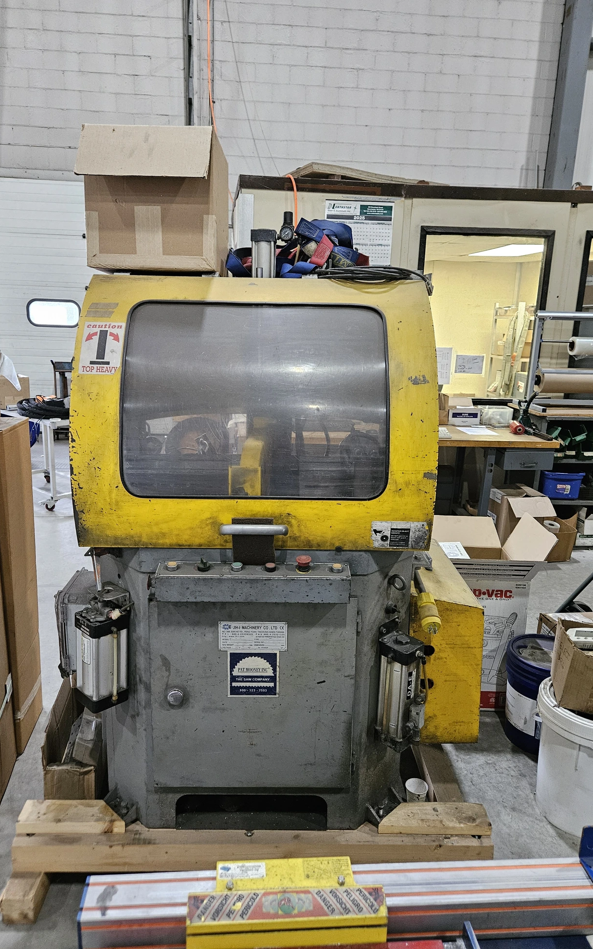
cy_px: 463
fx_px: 646
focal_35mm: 25
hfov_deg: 49.3
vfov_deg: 72.5
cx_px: 292
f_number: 1.8
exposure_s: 1/60
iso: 500
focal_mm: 5.4
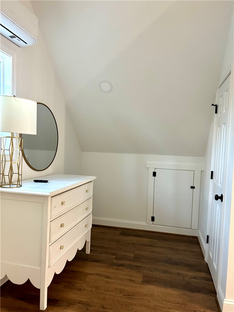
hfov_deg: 53.1
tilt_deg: -3.0
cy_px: 156
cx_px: 117
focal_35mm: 26
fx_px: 234
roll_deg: -2.5
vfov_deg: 67.3
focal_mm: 5.7
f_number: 1.5
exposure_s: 1/60
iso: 320
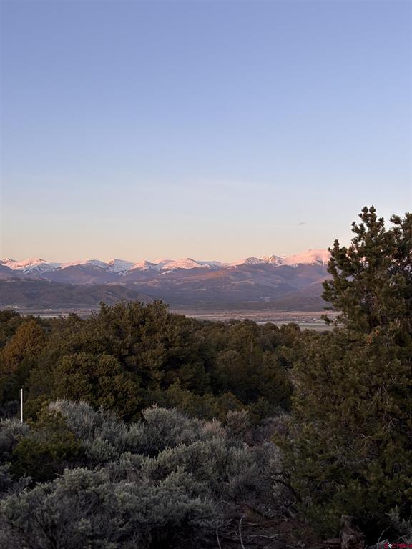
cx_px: 206
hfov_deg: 28.0
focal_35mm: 52
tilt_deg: +1.4
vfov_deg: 36.8
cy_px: 274
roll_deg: -1.4
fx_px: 825
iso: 32
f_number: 1.6
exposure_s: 1/304
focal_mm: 5.96
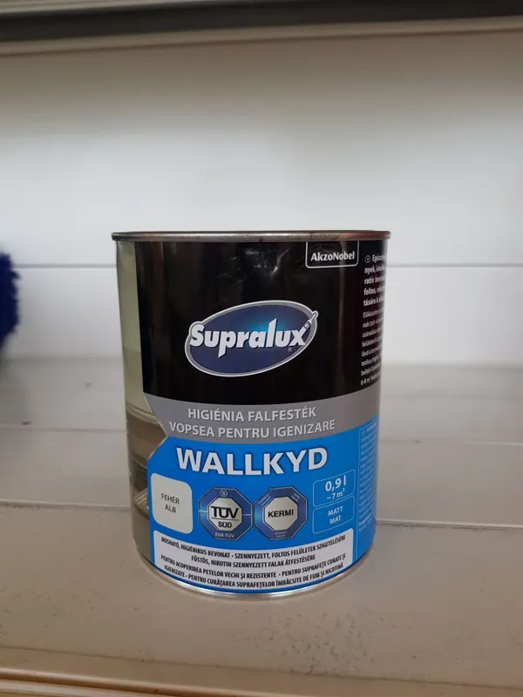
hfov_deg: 53.1
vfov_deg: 67.3
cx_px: 262
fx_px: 524
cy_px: 348
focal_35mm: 26
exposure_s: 1/50
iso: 50
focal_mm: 4.2
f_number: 1.7
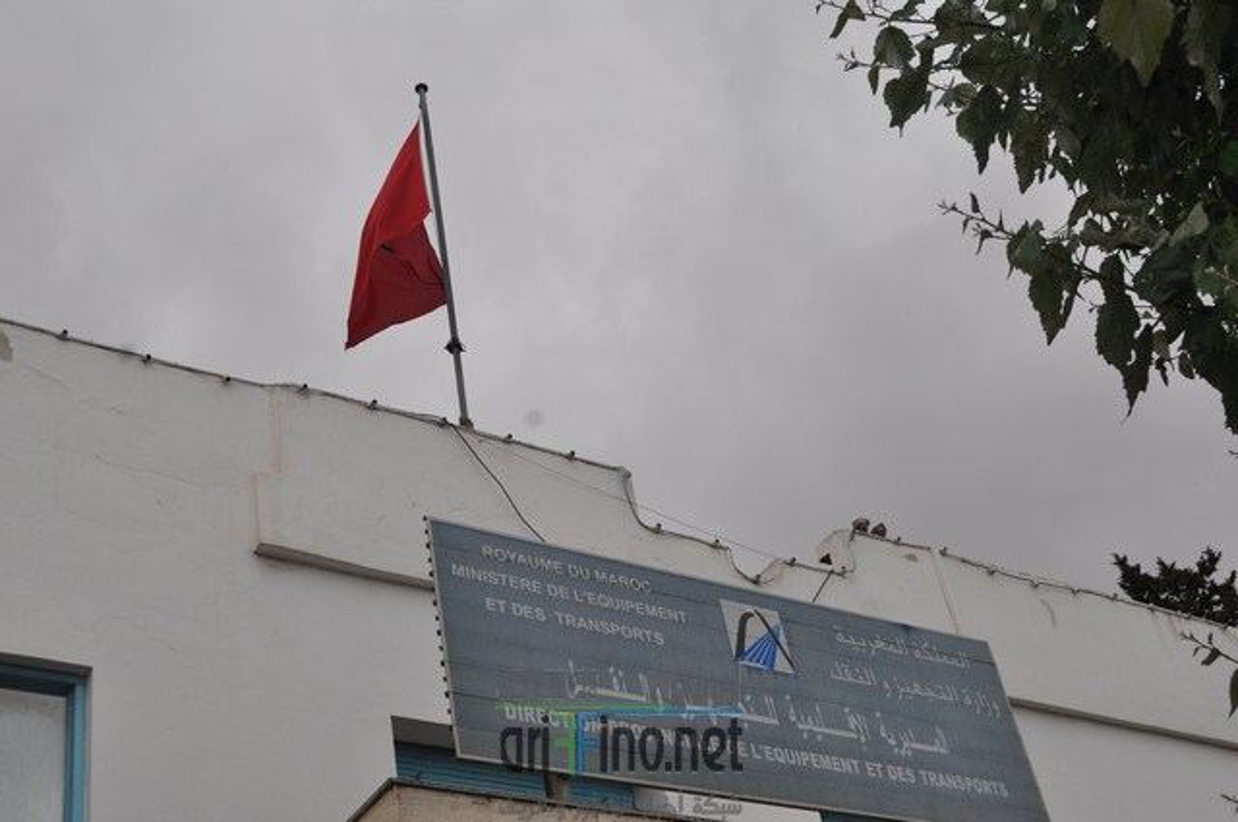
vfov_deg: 26.4
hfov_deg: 38.9
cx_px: 619
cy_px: 411
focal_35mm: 51
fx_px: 1752
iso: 200
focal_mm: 34
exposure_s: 1/320
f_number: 9
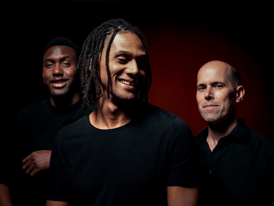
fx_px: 396
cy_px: 103
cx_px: 137
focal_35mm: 50
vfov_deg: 29.1
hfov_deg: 38.2
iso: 200
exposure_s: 1/250
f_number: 1.4
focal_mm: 25
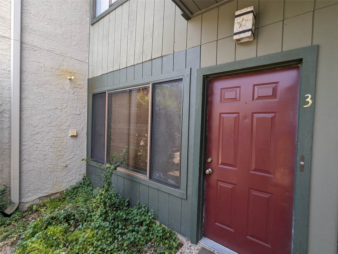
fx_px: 156
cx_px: 169
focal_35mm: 16
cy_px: 127
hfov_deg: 94.4
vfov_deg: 78.2
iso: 48
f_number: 2.2
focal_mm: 2.35
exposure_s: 1/90.9
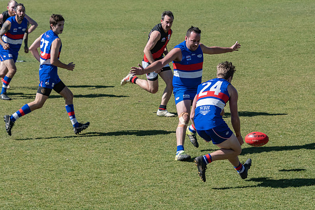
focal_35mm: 167
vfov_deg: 8.2
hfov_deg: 12.3
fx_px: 1464
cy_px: 93
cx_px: 175
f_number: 8
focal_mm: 100
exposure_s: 1/1600
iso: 800
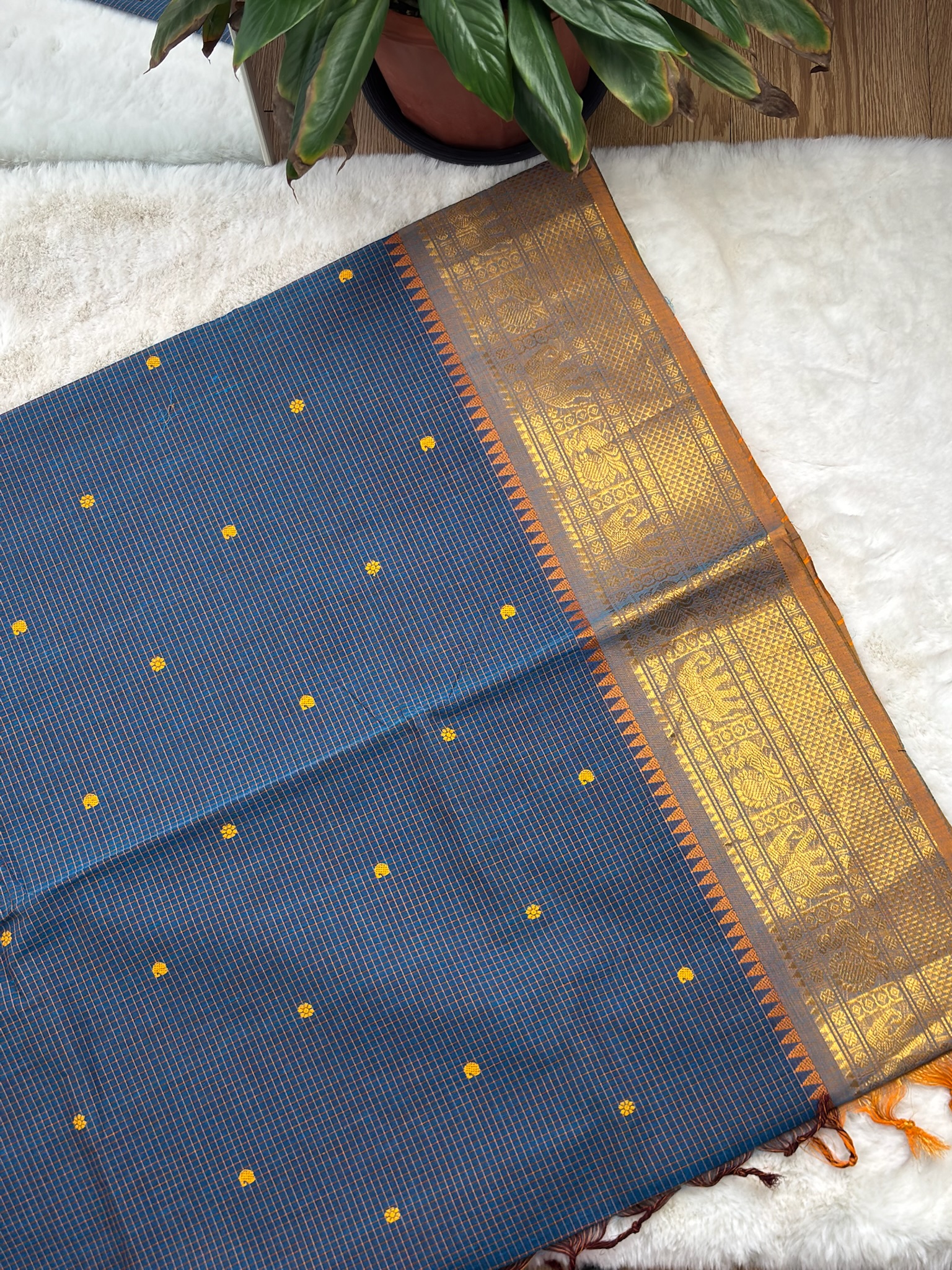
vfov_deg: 38.9
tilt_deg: -74.3
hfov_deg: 29.7
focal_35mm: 49
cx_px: 476
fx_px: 1797
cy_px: 635
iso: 40
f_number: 1.6
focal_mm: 5.96
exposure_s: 1/50
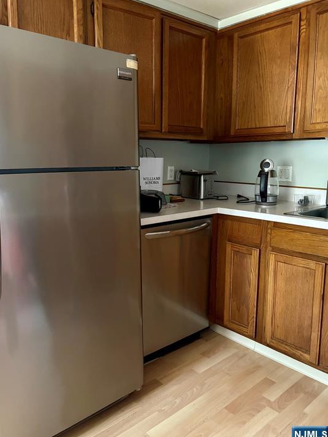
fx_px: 354
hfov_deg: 49.7
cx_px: 152
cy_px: 208
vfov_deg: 63.4
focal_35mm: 28
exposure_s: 1/30
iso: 800
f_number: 1.6
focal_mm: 5.96
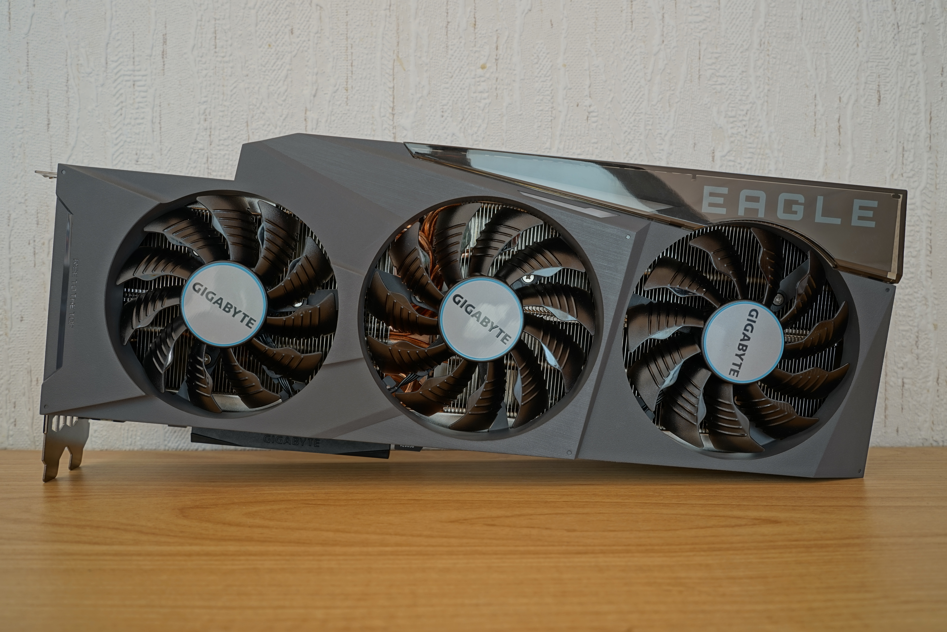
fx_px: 736
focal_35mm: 28
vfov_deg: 46.4
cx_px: 474
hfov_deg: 65.5
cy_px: 316
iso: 50
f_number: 9
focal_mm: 28
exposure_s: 1.6
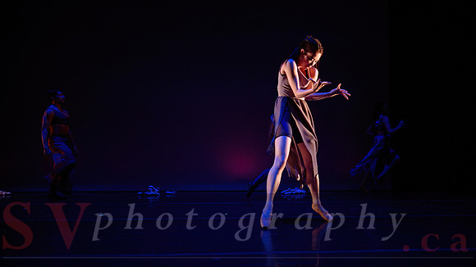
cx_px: 294
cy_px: 172
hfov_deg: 61.3
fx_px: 396
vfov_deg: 37.0
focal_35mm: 31
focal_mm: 24
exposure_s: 1/400
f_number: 1.4
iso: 1000
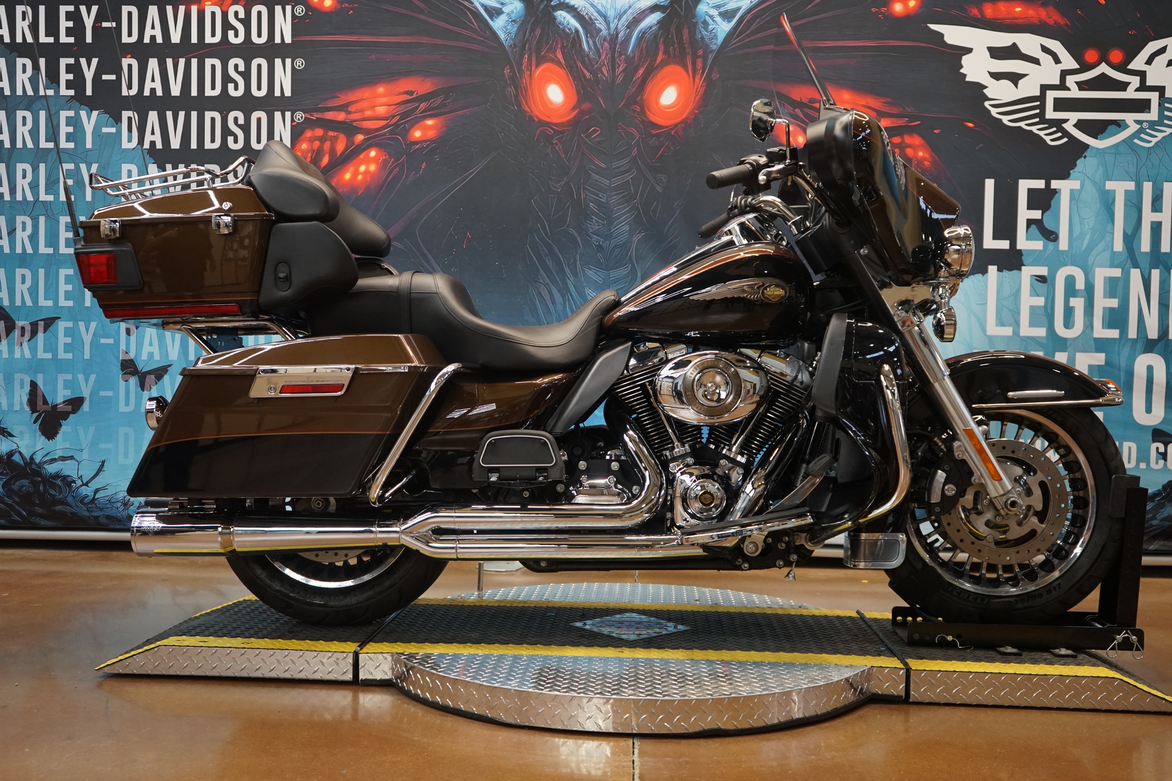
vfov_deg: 40.0
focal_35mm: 33
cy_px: 390
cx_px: 586
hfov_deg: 57.2
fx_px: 1074
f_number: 4
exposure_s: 1/160
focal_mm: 33
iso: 1250
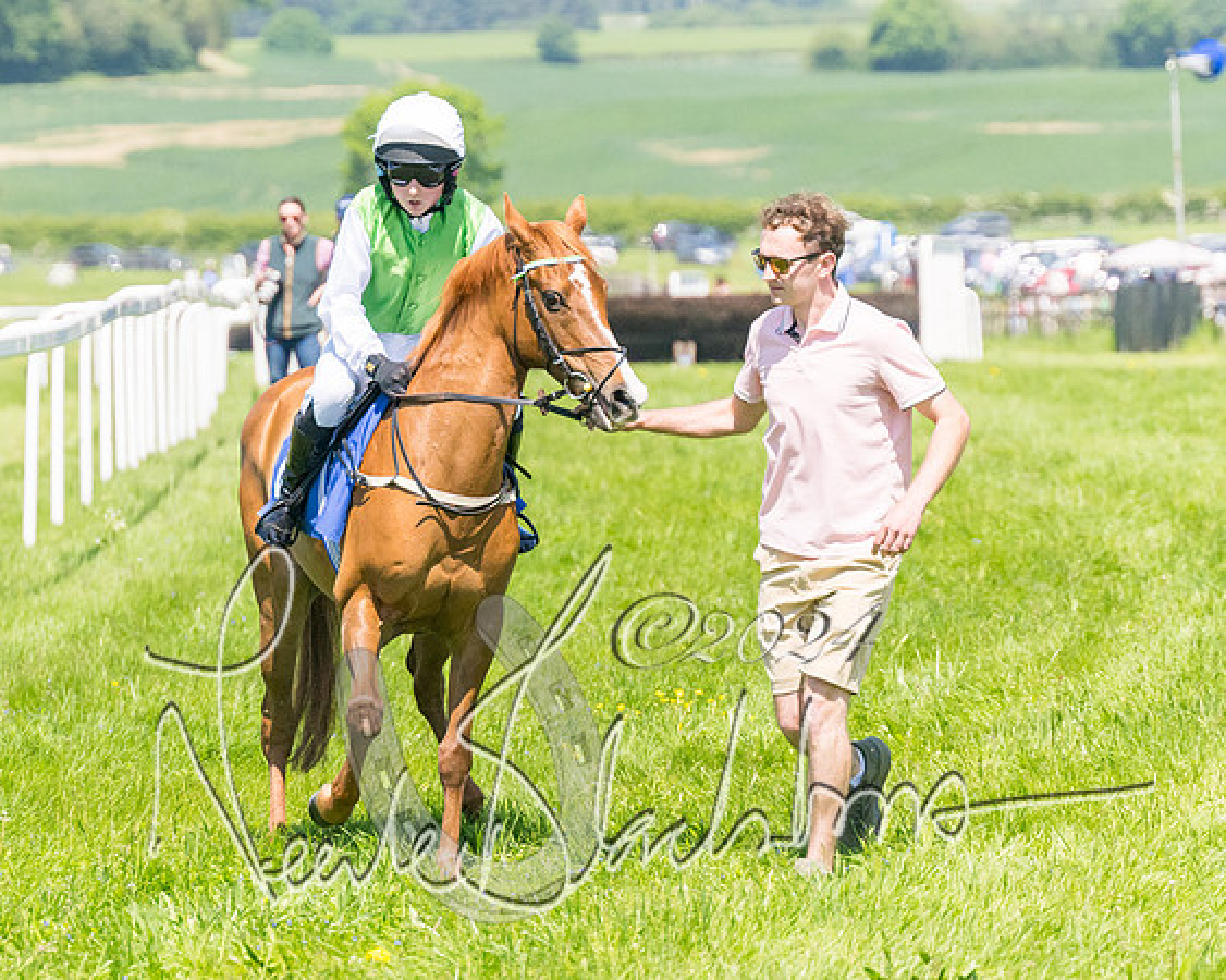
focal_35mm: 277
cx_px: 499
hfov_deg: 7.0
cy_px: 448
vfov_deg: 5.6
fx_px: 10049
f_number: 4
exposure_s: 1/6400
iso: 400
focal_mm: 140
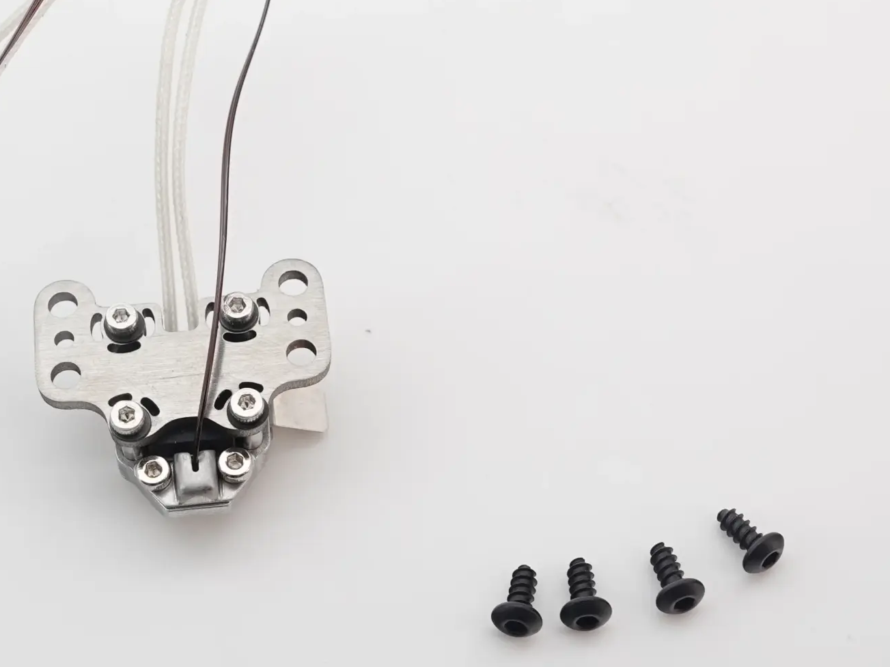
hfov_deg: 28.4
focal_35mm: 68
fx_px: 1748
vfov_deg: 21.6
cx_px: 314
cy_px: 290
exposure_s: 1/160
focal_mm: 24
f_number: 8
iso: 800
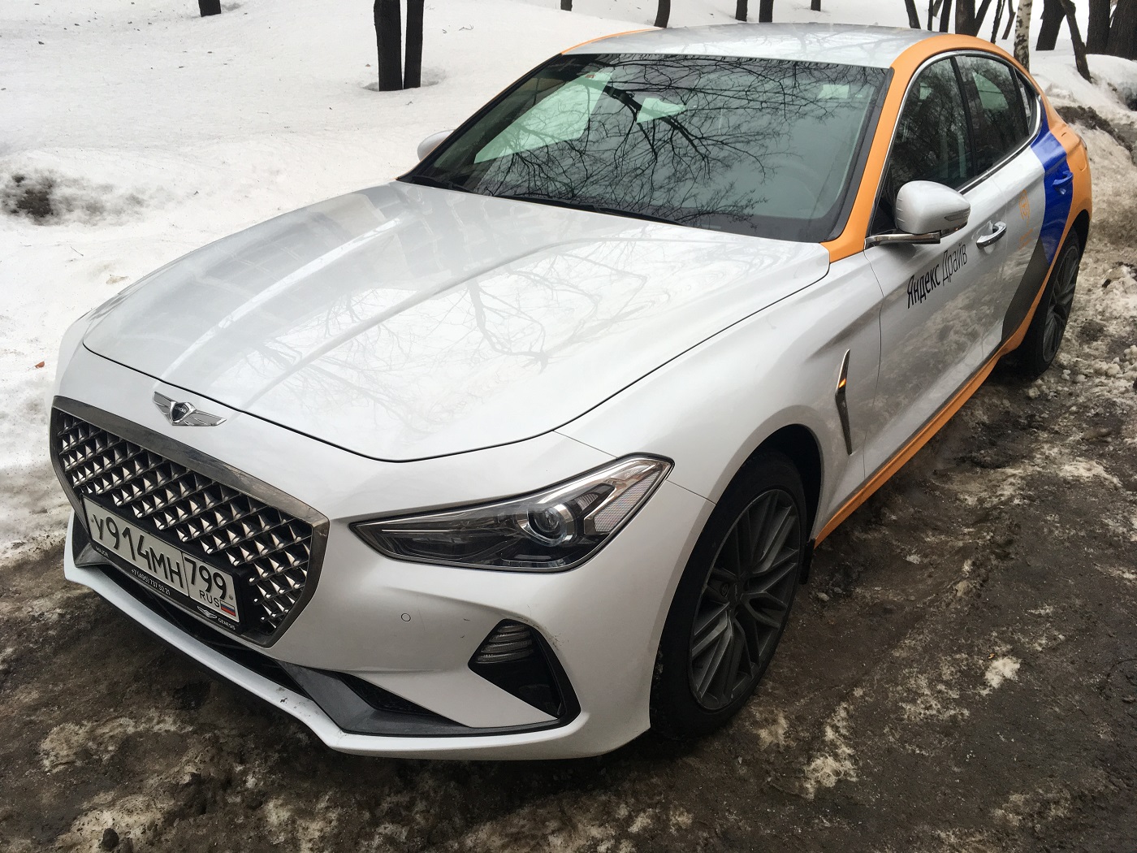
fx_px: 953
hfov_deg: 61.7
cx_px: 568
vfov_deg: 48.2
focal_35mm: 29
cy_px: 426
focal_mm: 4.15
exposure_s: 1/100
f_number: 2.2
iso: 40
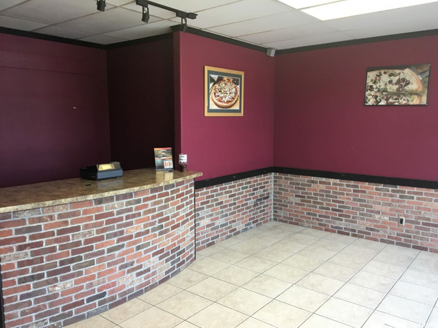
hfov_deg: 61.7
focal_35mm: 29
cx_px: 219
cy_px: 164
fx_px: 367
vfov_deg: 48.2
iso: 32
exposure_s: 1/30
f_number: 2.2
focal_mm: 4.15
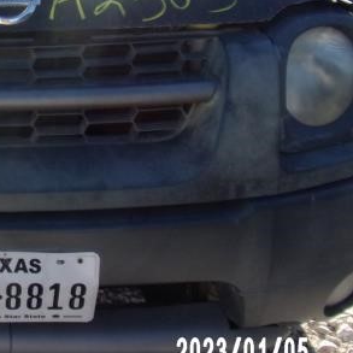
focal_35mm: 58
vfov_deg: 28.9
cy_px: 70
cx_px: -31
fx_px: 669
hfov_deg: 27.2
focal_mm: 4.3
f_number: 3.3
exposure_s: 1/500
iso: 80
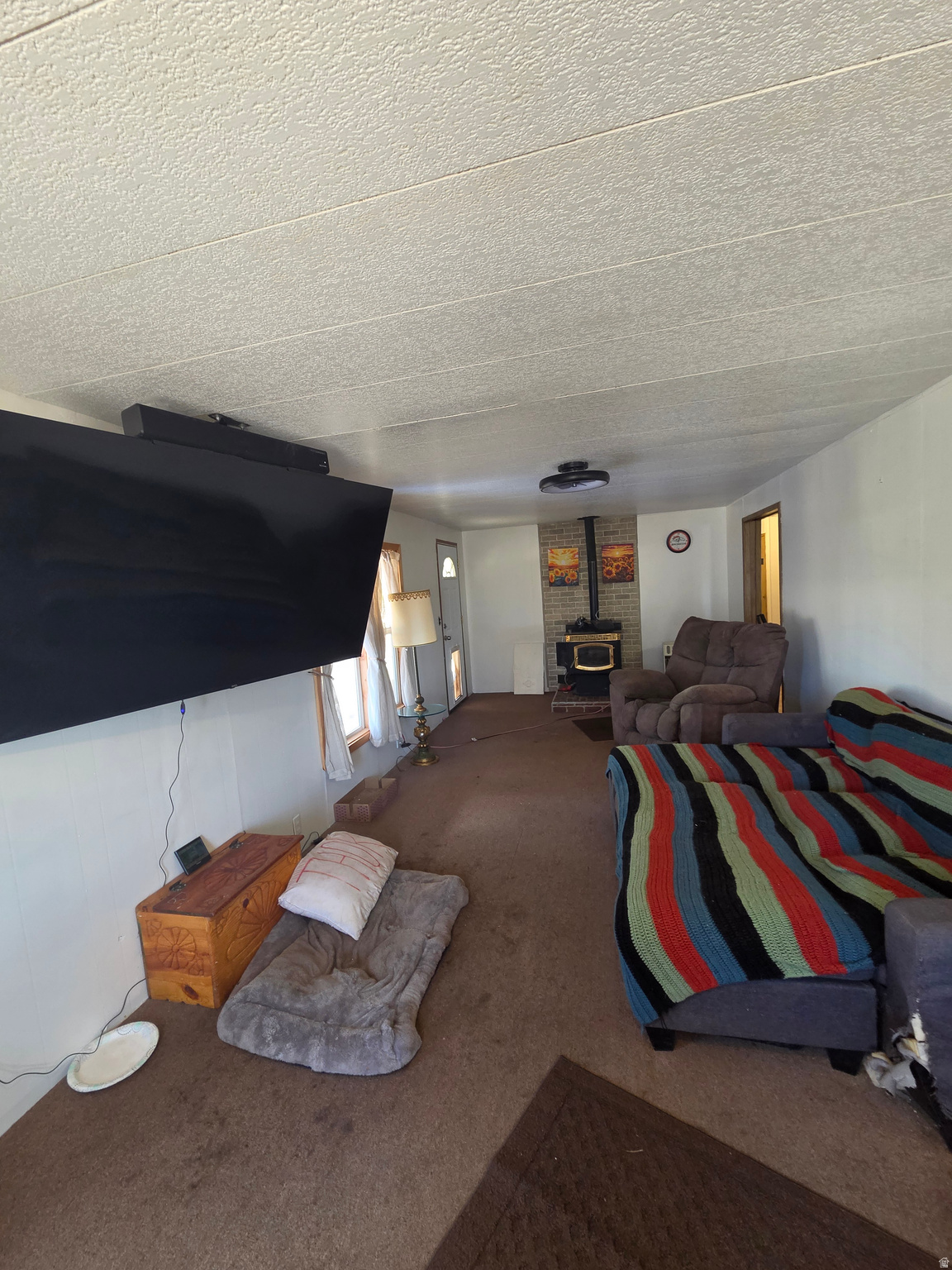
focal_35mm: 13
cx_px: 476
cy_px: 635
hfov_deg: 89.9
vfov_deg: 106.2
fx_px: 477
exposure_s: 1/60
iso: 320
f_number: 2.2
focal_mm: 2.2
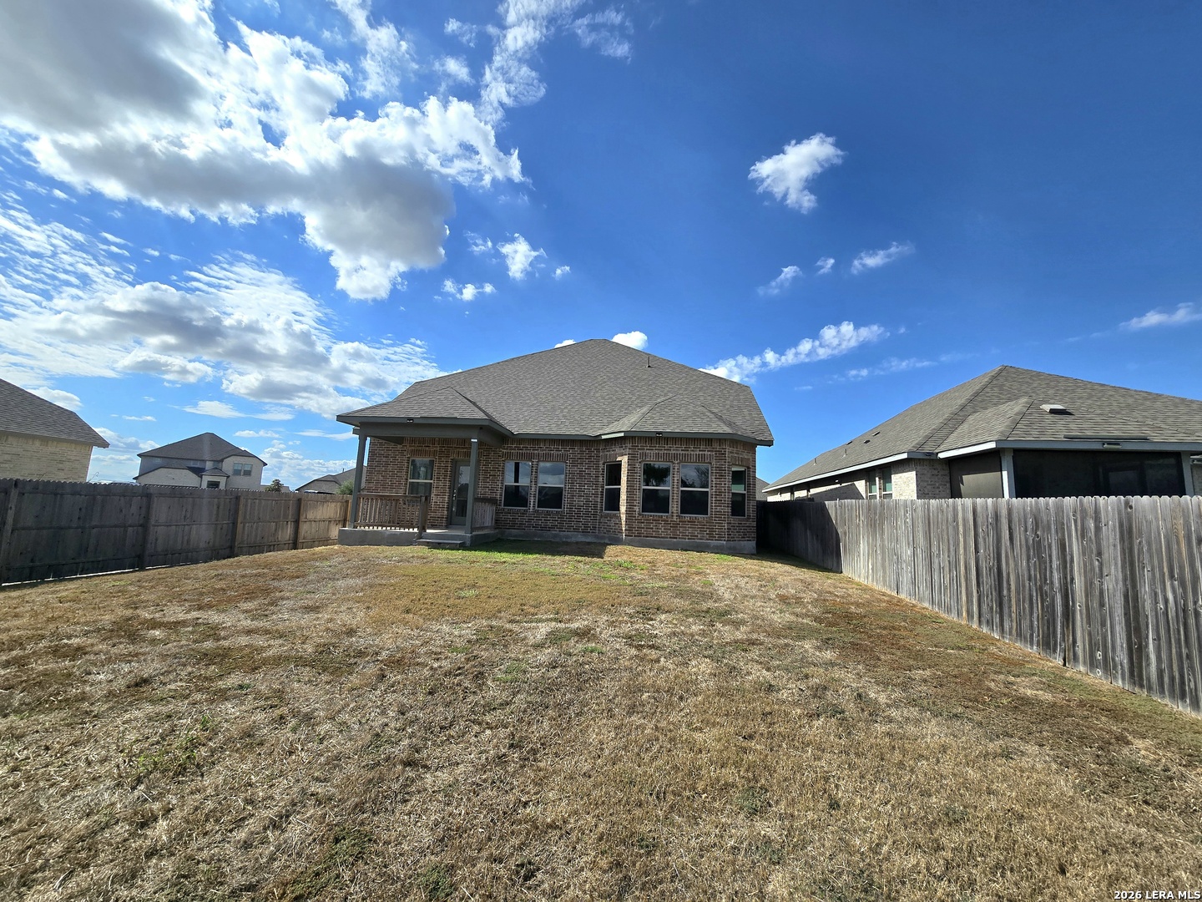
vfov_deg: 89.9
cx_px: 601
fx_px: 451
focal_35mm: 13
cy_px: 451
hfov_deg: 106.2
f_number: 2.2
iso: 50
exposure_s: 1/5000
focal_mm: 2.2
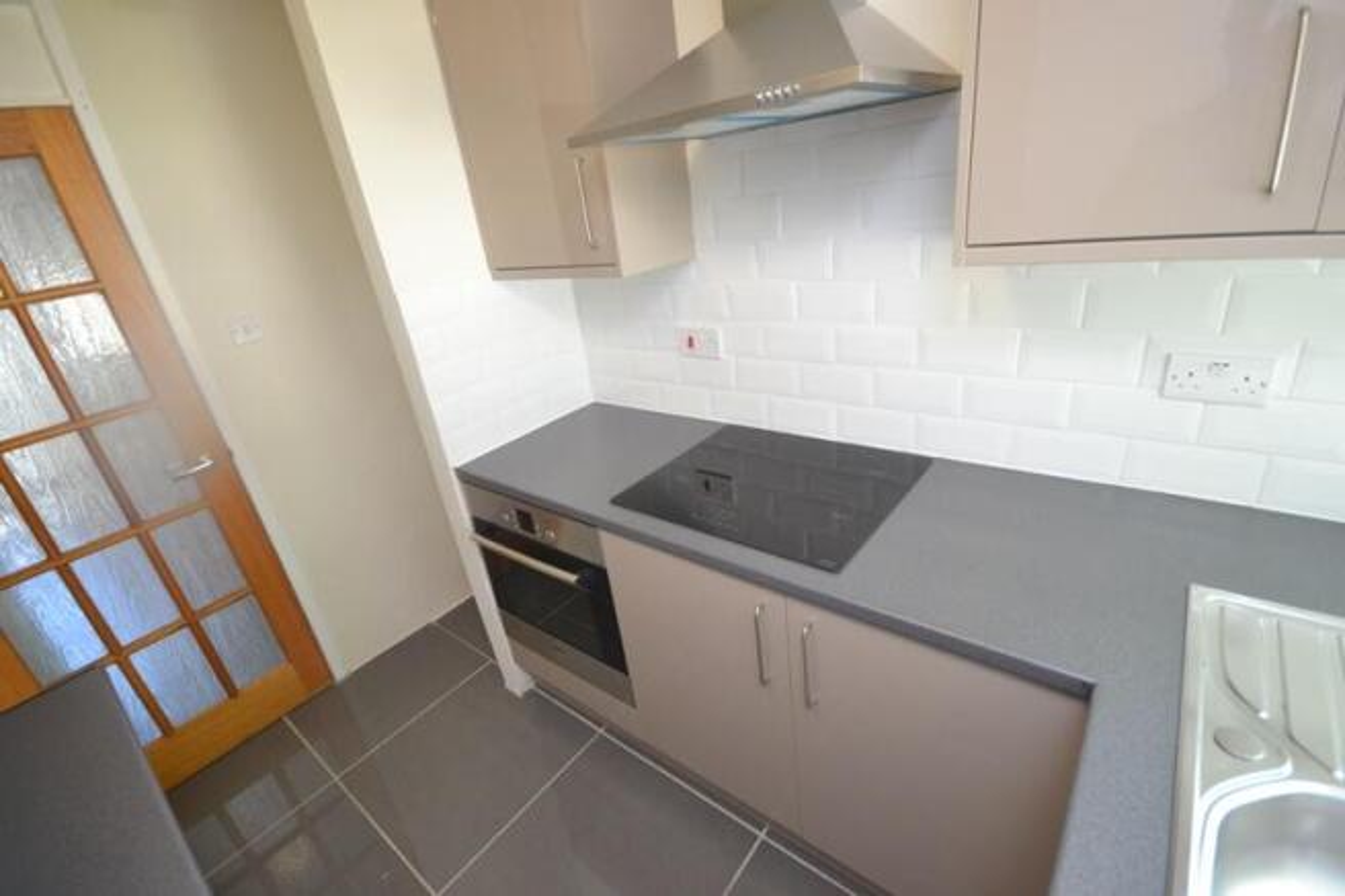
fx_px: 560
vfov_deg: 77.3
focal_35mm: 15
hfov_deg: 100.4
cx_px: 672
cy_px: 448
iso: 900
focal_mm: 10
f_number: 4
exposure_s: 1/60
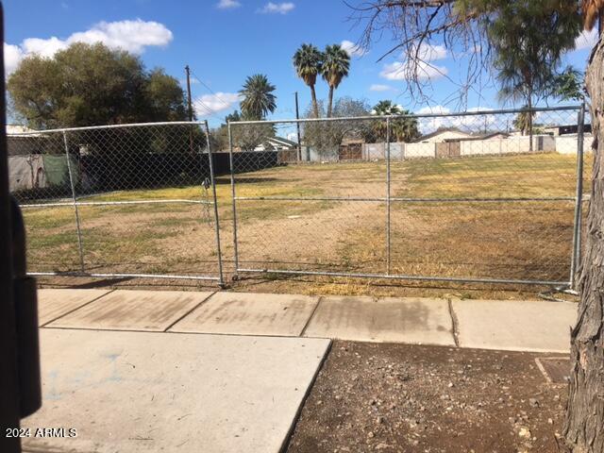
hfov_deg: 61.7
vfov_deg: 48.2
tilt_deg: -5.4
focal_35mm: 29
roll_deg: +1.7
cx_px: 302
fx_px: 506
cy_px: 226
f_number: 2.2
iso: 25
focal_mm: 4.15
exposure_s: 1/1748
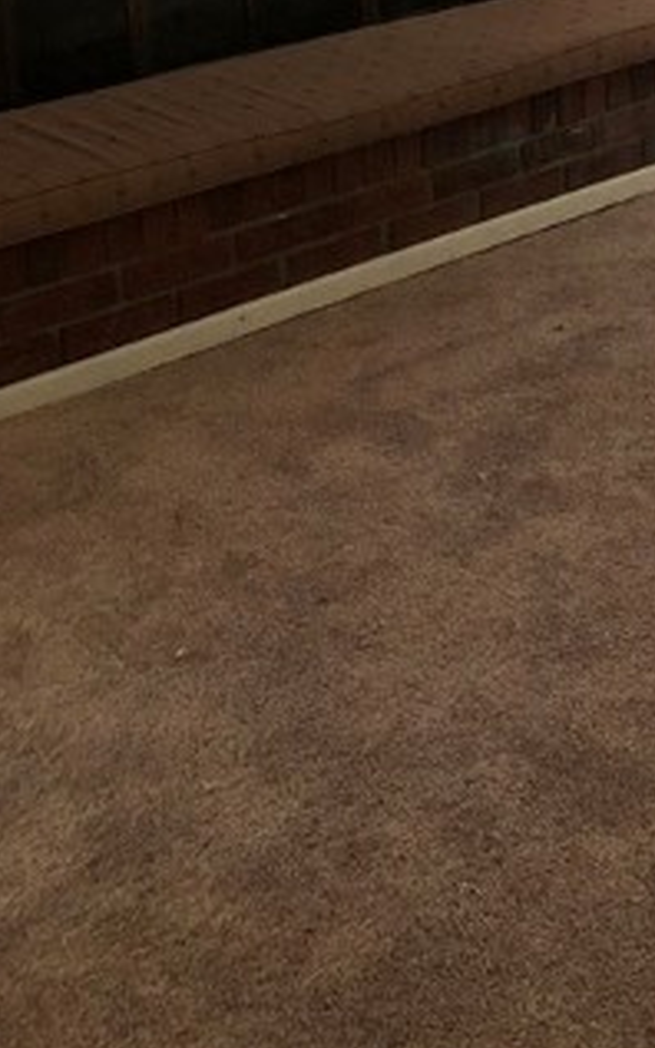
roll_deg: +1.2
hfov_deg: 16.9
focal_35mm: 72
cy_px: -20
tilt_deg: -12.7
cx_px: 883
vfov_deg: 26.9
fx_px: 2057
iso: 100
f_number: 1.8
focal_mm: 3.99
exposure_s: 1/15
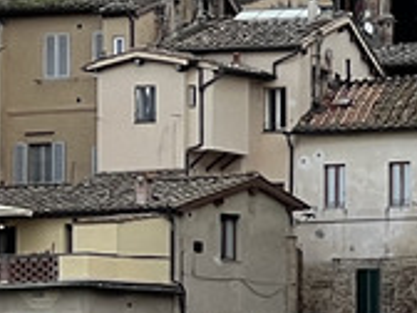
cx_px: -439
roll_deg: -0.3
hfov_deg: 3.6
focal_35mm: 549
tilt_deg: +3.6
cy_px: 335
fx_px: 6614
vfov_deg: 2.7
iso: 32
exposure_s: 1/421
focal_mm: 9
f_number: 2.8
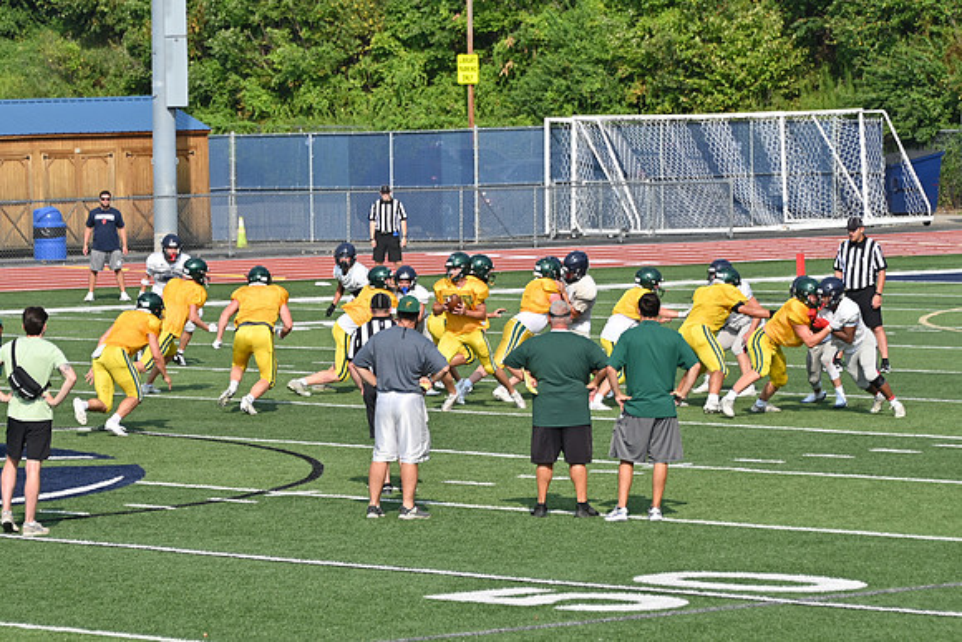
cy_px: 321
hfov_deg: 9.5
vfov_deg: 6.3
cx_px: 481
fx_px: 5800
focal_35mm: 217
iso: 100
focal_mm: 145
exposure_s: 1/800
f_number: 5.6
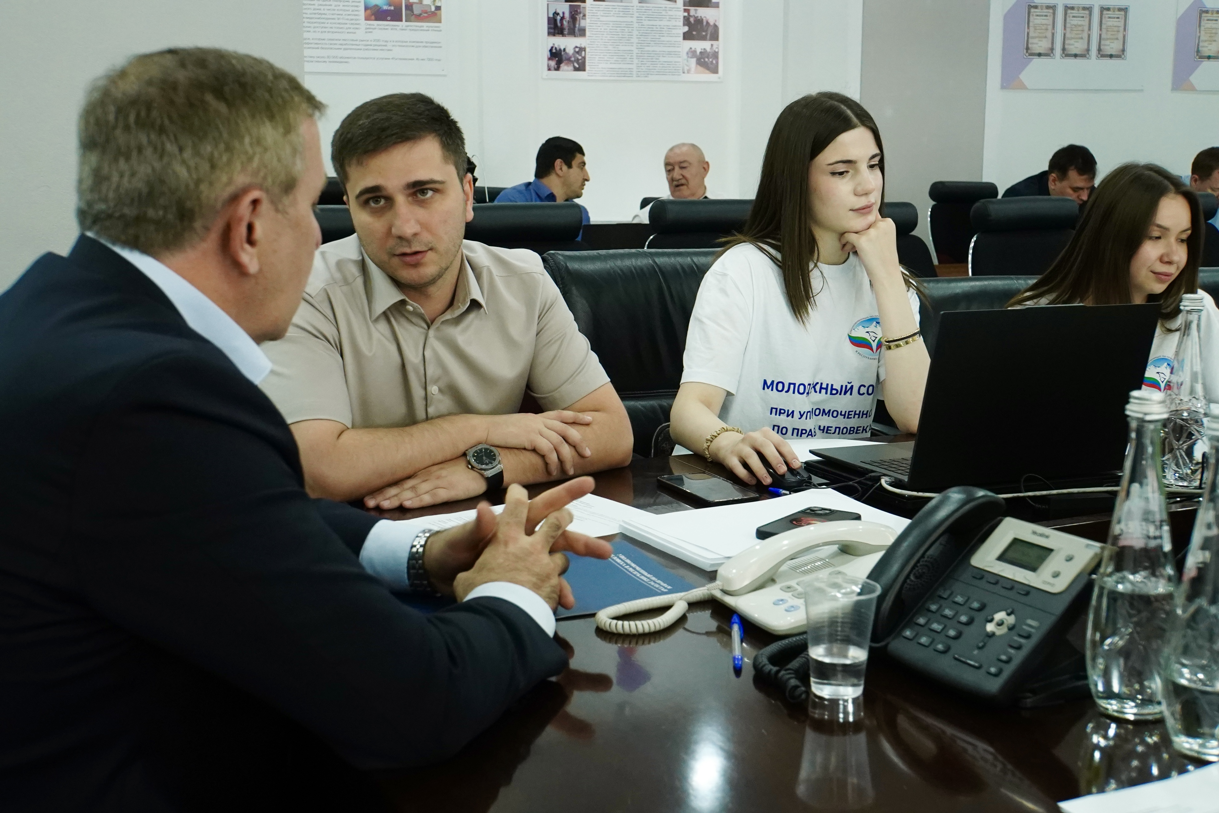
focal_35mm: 46
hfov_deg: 42.7
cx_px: 610
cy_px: 406
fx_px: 1557
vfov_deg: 29.2
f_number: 5.6
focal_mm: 31
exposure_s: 1/125
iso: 4000
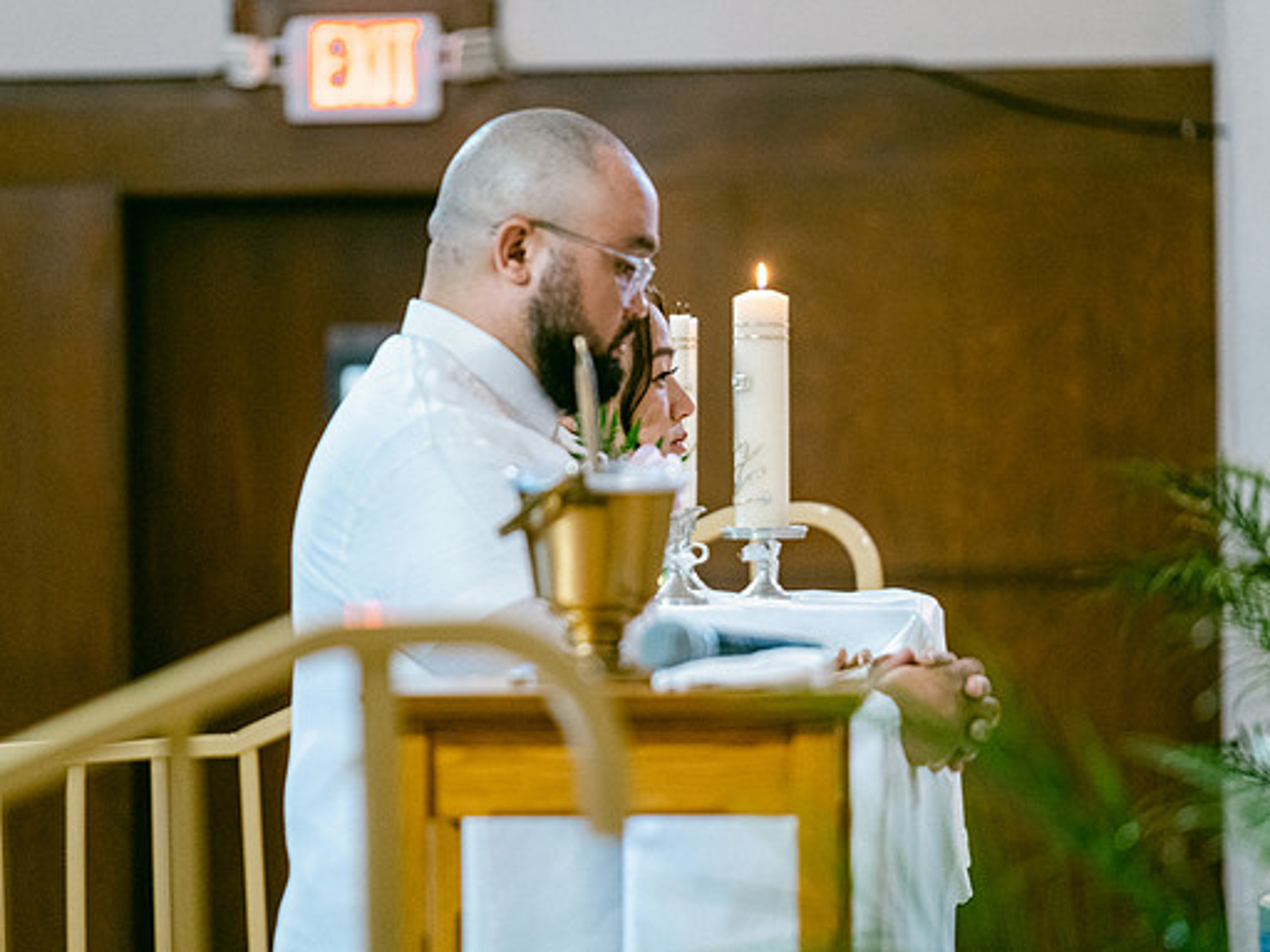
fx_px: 8071
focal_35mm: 220
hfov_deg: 9.0
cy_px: 475
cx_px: 655
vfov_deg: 6.8
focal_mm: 134.4
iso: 1600
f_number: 2.8
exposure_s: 1/80
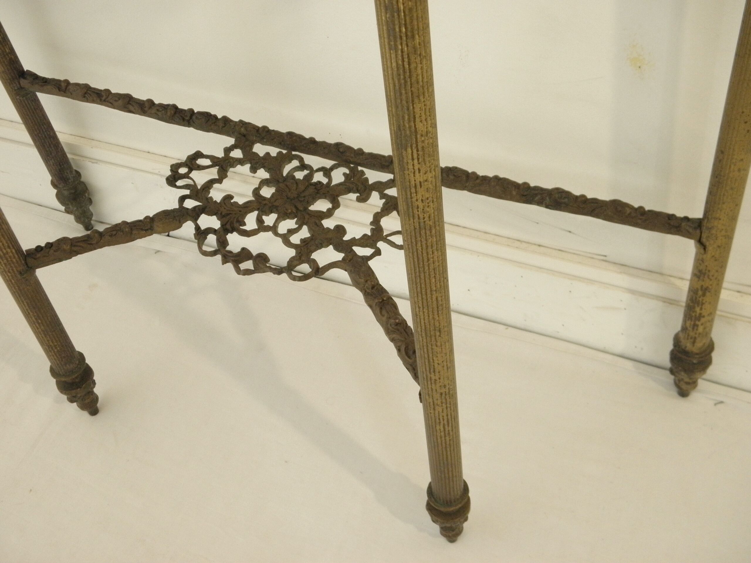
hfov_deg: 42.9
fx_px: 955
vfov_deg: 32.9
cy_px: 282
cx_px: 376
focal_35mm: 44
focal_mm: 7.9
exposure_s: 1/25
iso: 200
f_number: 3.9
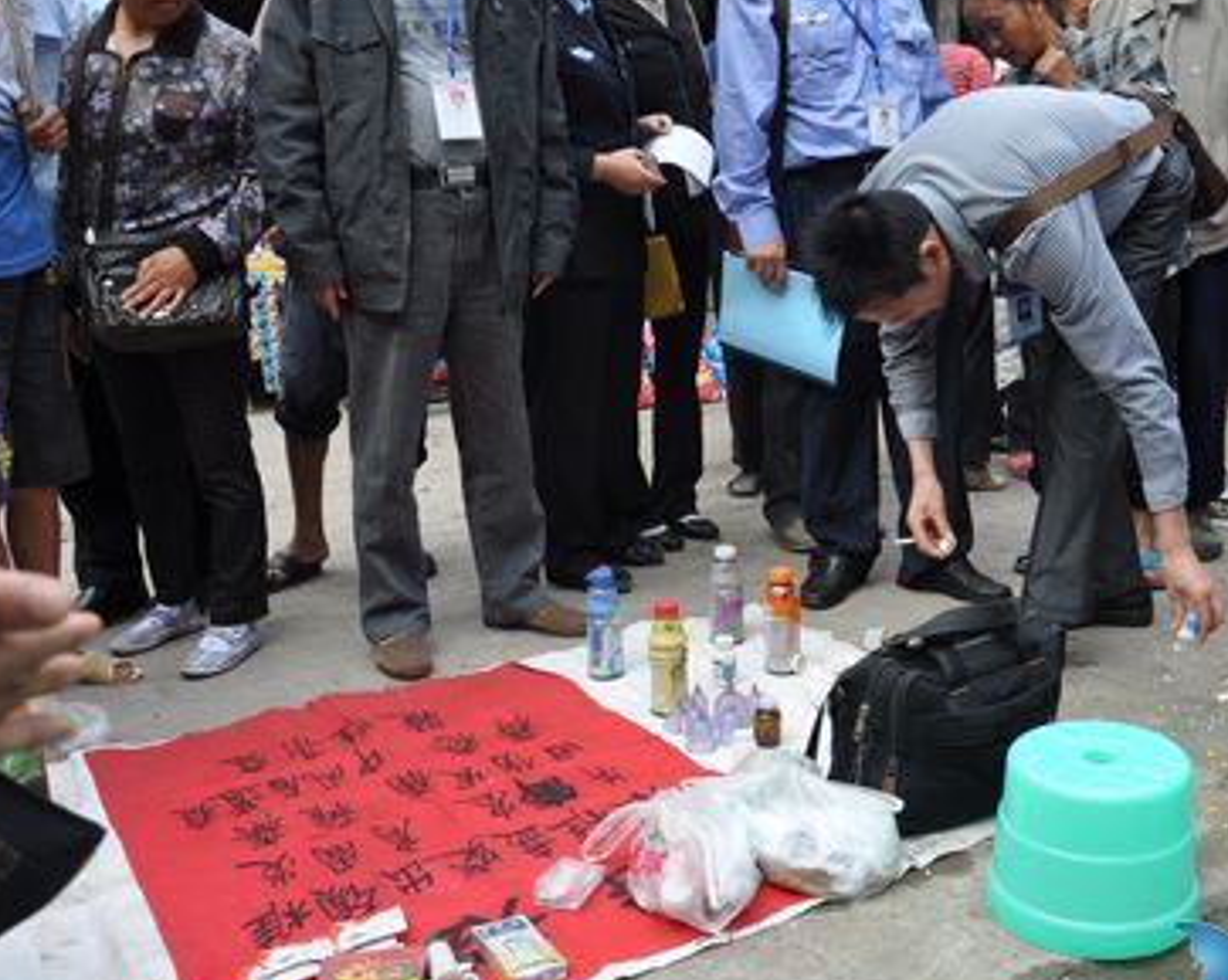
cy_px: 509
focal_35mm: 35
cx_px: 753
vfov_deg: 42.2
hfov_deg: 51.1
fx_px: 1271
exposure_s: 1/160
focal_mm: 18
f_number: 6.3
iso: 200
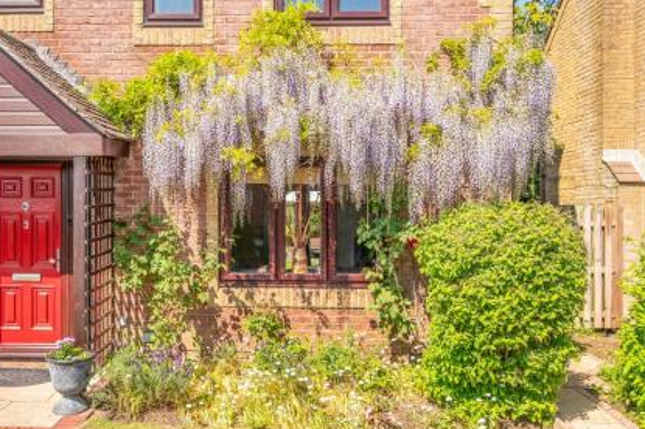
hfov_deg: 60.3
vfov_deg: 42.2
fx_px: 555
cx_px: 308
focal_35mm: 31
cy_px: 197
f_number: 4
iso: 320
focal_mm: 27
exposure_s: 1/1000
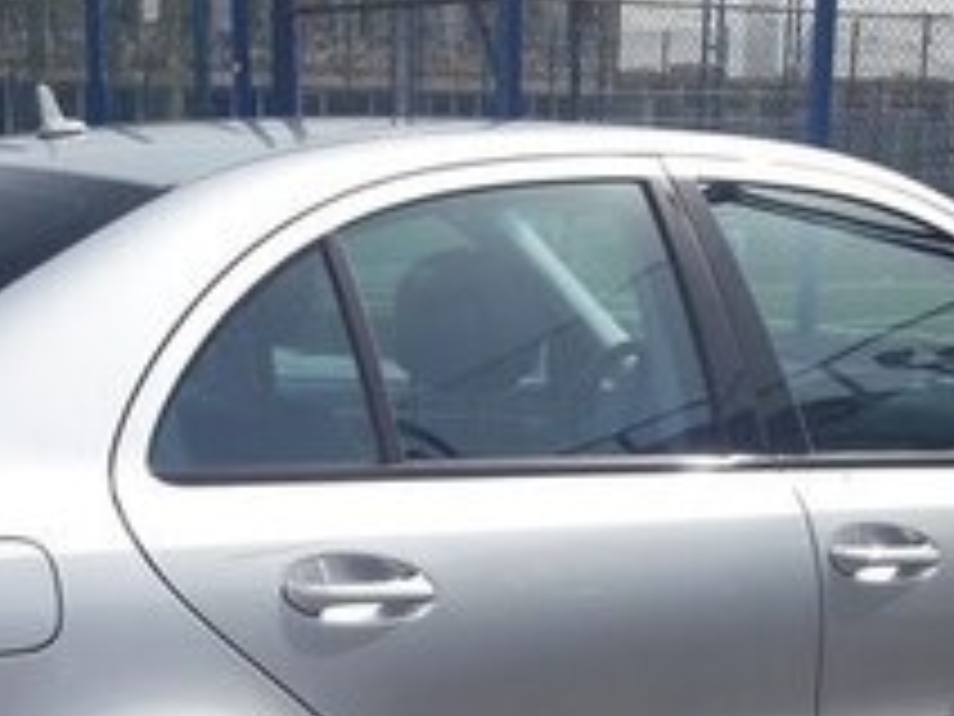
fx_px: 2398
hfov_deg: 22.5
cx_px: 369
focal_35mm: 87
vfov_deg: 16.3
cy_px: 867
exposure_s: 1/1908
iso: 40
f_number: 1.9
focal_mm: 3.7
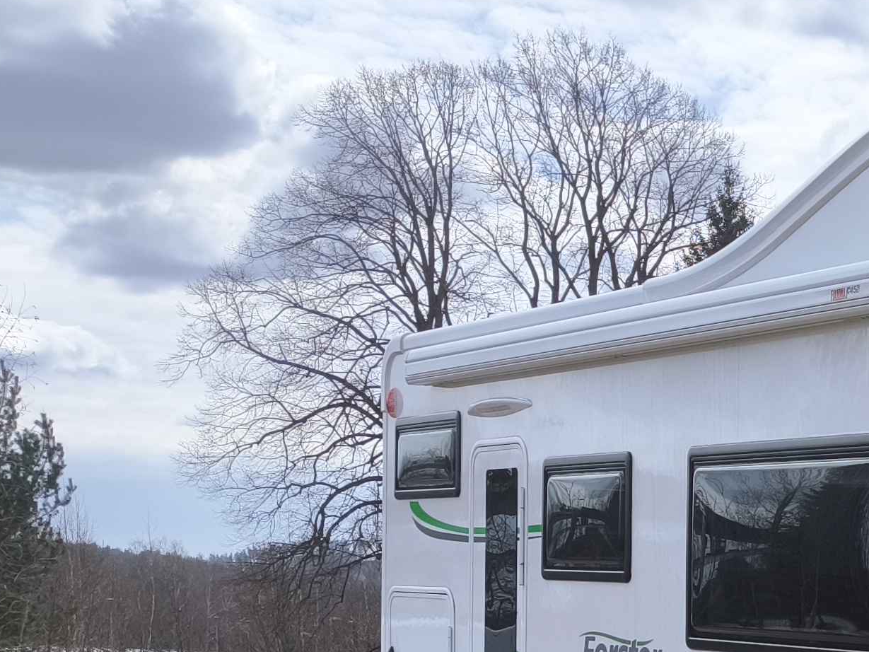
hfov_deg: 19.8
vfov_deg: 17.9
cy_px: 681
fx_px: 2009
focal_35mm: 80
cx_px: 1437
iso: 50
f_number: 1.9
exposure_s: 1/4241
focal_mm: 6.92
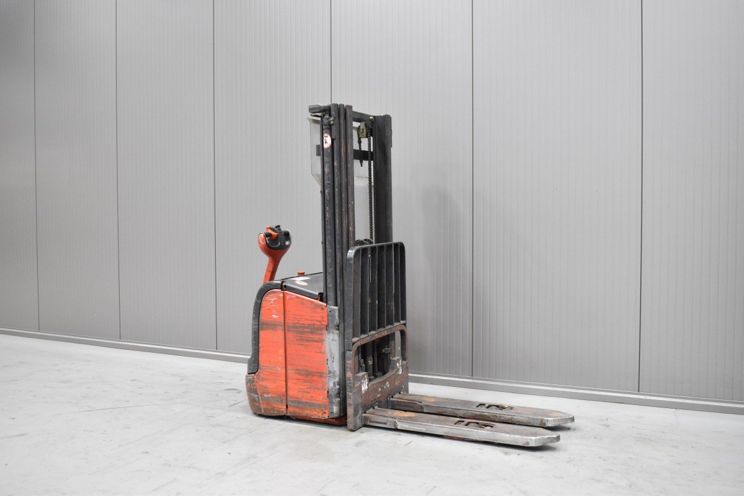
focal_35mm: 34
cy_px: 248
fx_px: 713
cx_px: 372
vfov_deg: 38.4
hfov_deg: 55.1
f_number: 4.5
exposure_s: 1/30
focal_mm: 23
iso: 1600
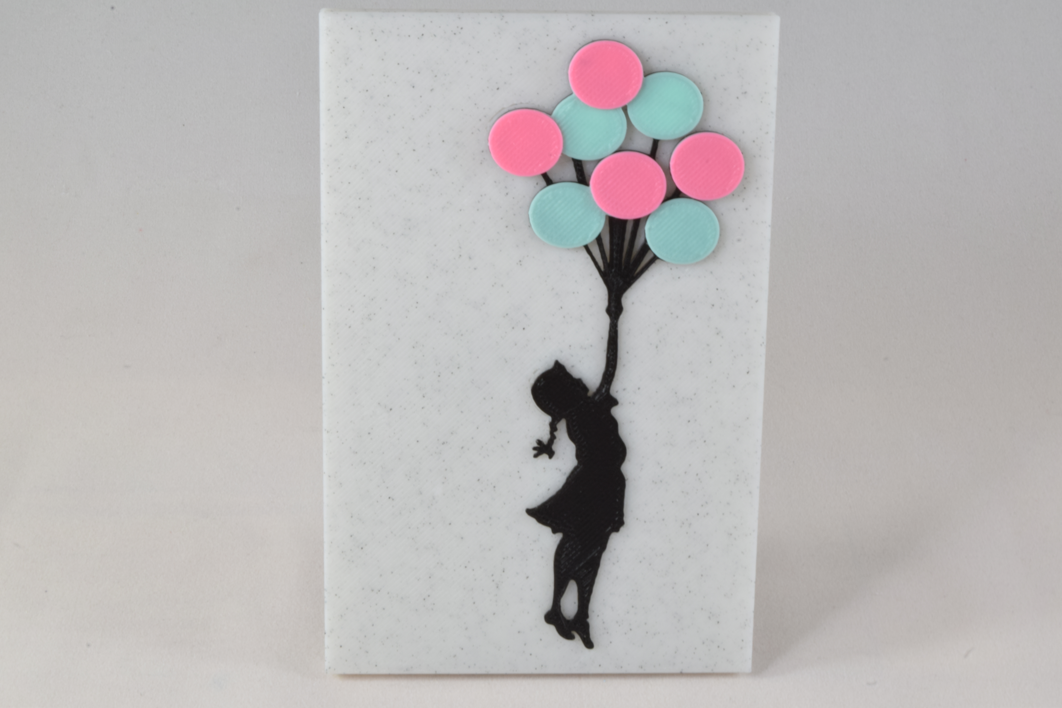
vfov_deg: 16.6
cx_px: 531
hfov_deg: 24.6
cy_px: 354
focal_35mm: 82
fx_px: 2434
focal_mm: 55
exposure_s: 1.3
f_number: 36
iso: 200
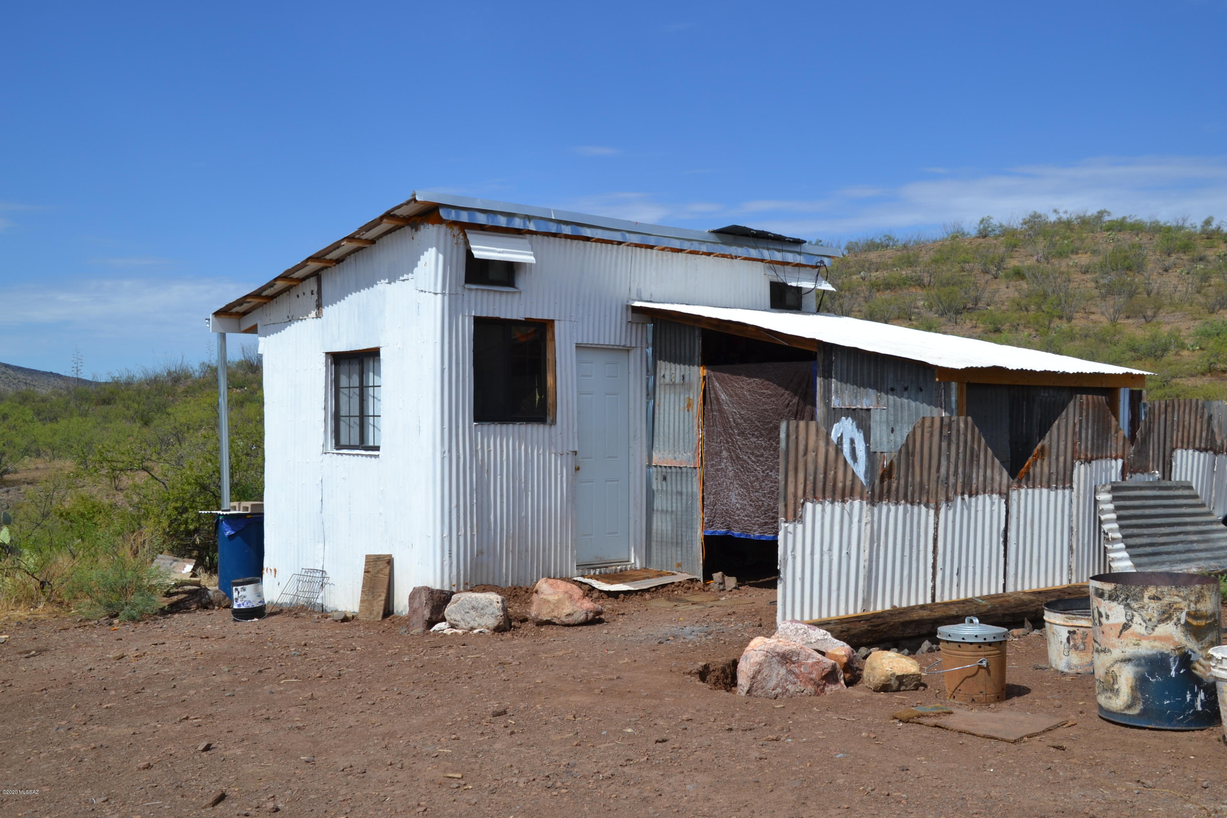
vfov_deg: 34.2
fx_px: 1329
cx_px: 614
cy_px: 409
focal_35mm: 39
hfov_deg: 49.6
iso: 100
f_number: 8
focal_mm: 26
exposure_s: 1/250
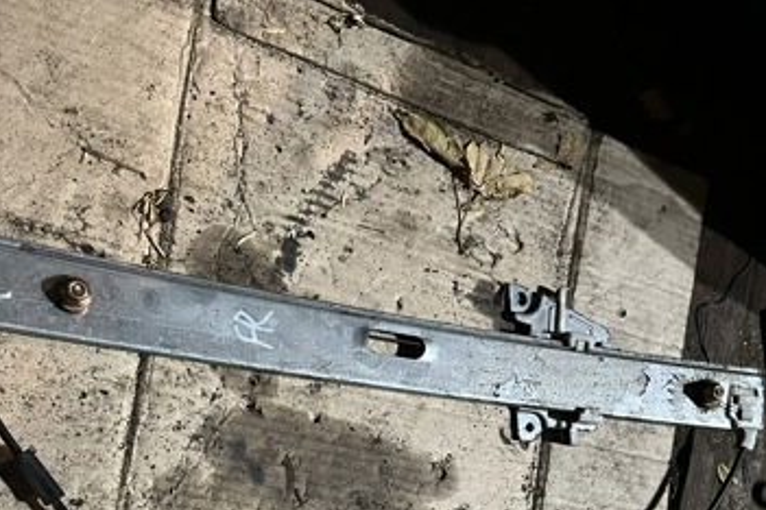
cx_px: 391
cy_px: 519
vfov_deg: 32.8
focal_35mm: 37
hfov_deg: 51.9
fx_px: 787
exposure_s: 1/33
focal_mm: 5.1
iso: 640
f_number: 1.6
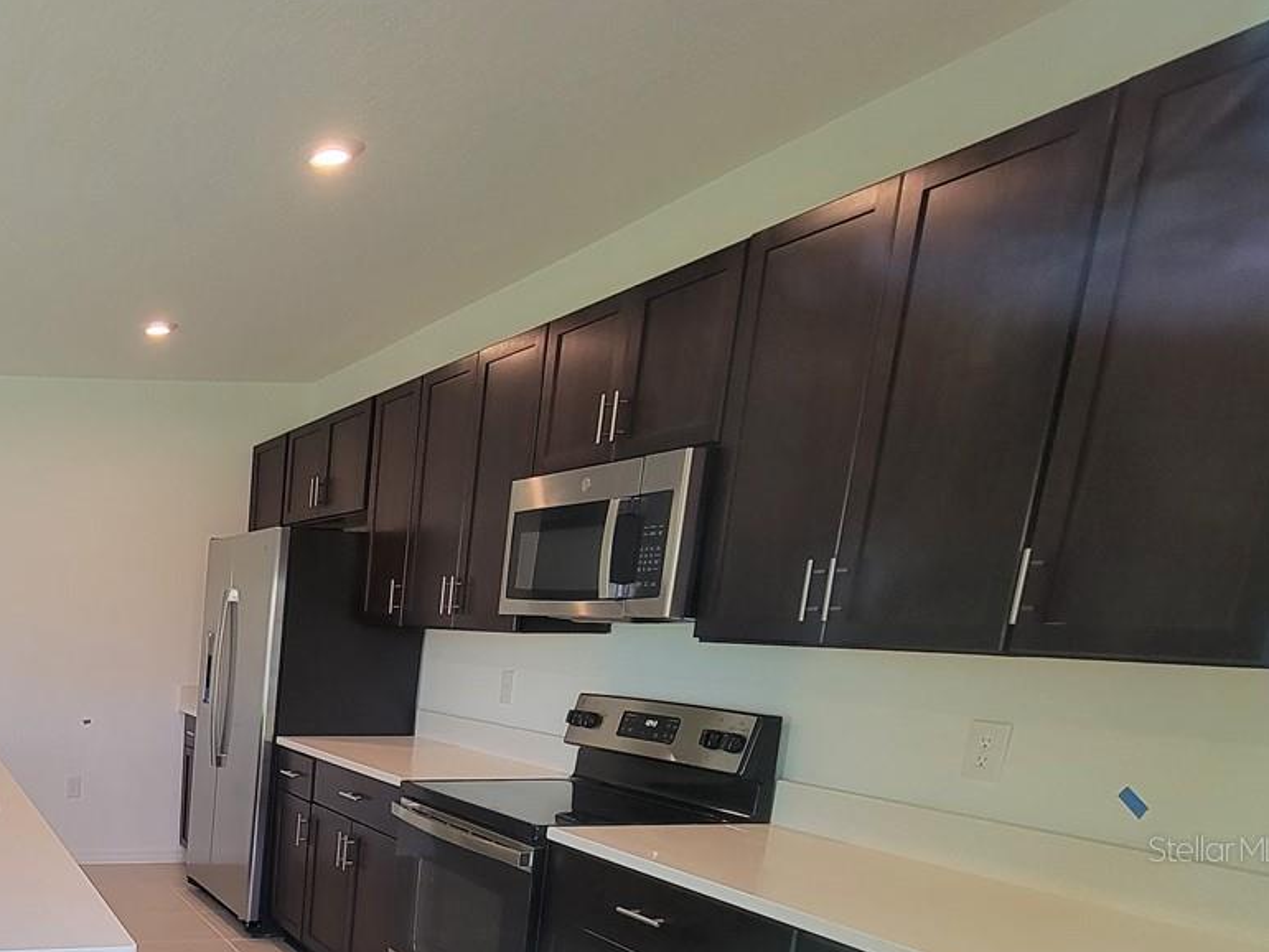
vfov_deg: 46.6
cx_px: -15
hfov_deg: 51.5
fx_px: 990
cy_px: 848
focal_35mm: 27
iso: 160
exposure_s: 1/60
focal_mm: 2.2
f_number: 2.2
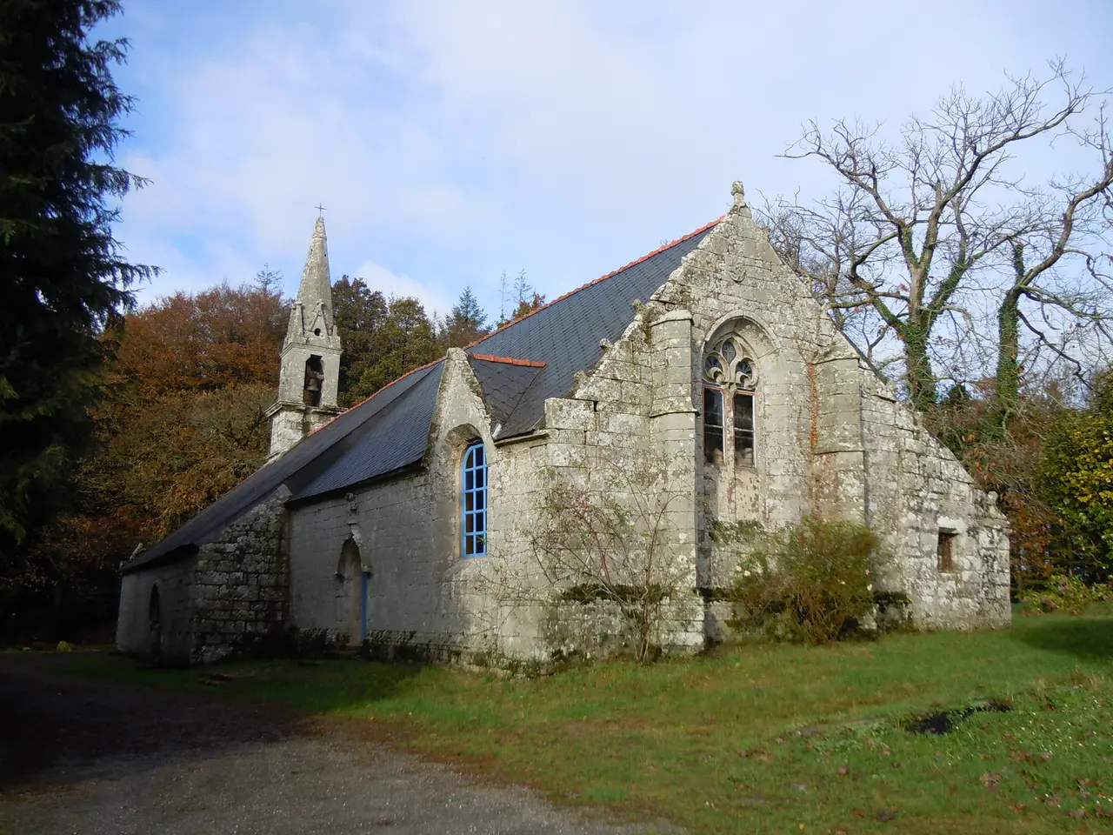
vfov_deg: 46.8
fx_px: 965
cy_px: 418
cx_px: 556
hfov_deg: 60.0
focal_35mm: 30
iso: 100
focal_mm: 5.4
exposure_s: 1/500
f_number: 3.5
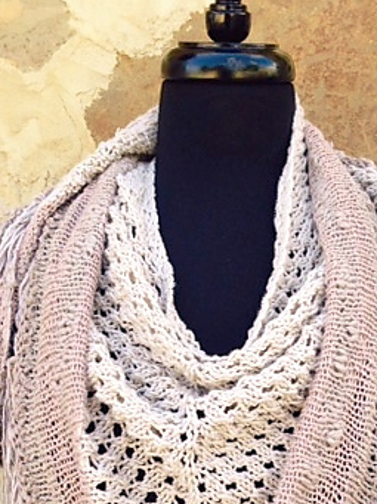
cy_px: 442
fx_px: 902
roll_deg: +1.0
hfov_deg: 23.6
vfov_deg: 30.0
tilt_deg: -10.4
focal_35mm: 62
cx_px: 232
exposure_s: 1/227
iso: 50
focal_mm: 4.12
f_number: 2.4
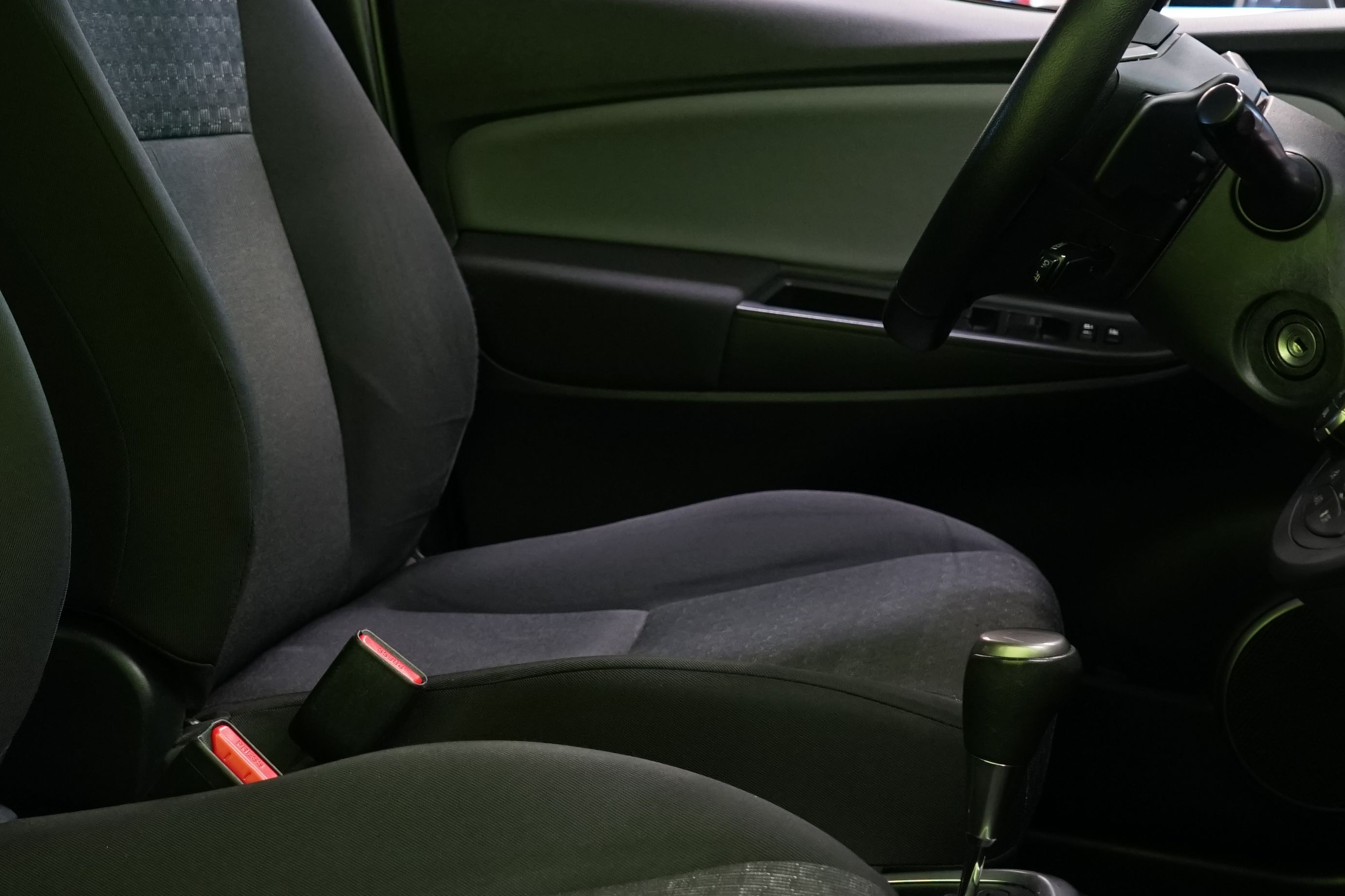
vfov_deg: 21.6
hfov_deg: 31.2
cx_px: 292
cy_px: 441
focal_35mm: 63
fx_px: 2353
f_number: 5
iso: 1250
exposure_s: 1/20
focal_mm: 29
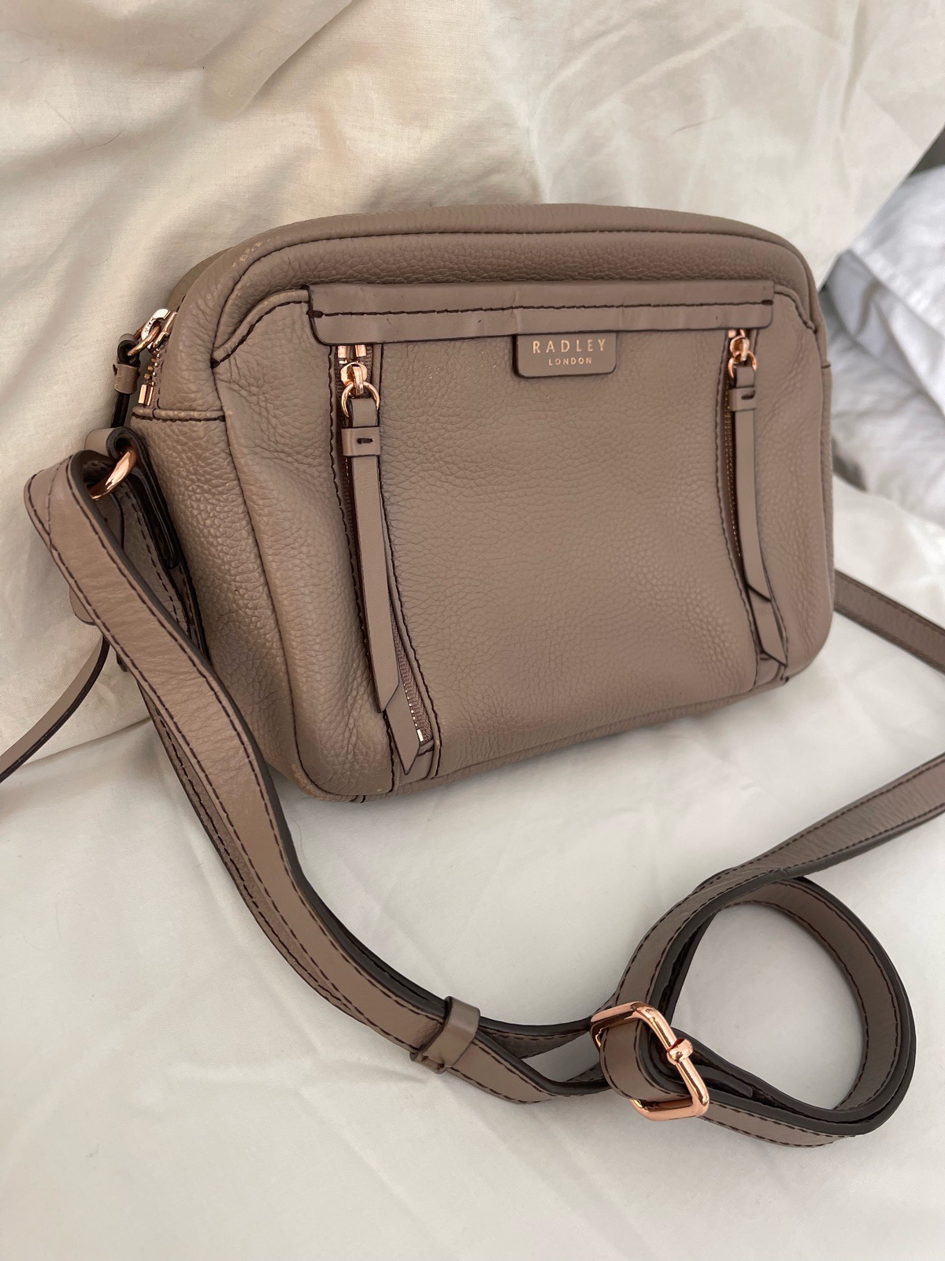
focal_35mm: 25
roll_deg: -21.7
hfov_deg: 54.9
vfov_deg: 69.4
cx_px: 472
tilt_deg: -40.7
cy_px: 630
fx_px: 910
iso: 125
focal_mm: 5.1
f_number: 1.6
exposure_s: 1/121
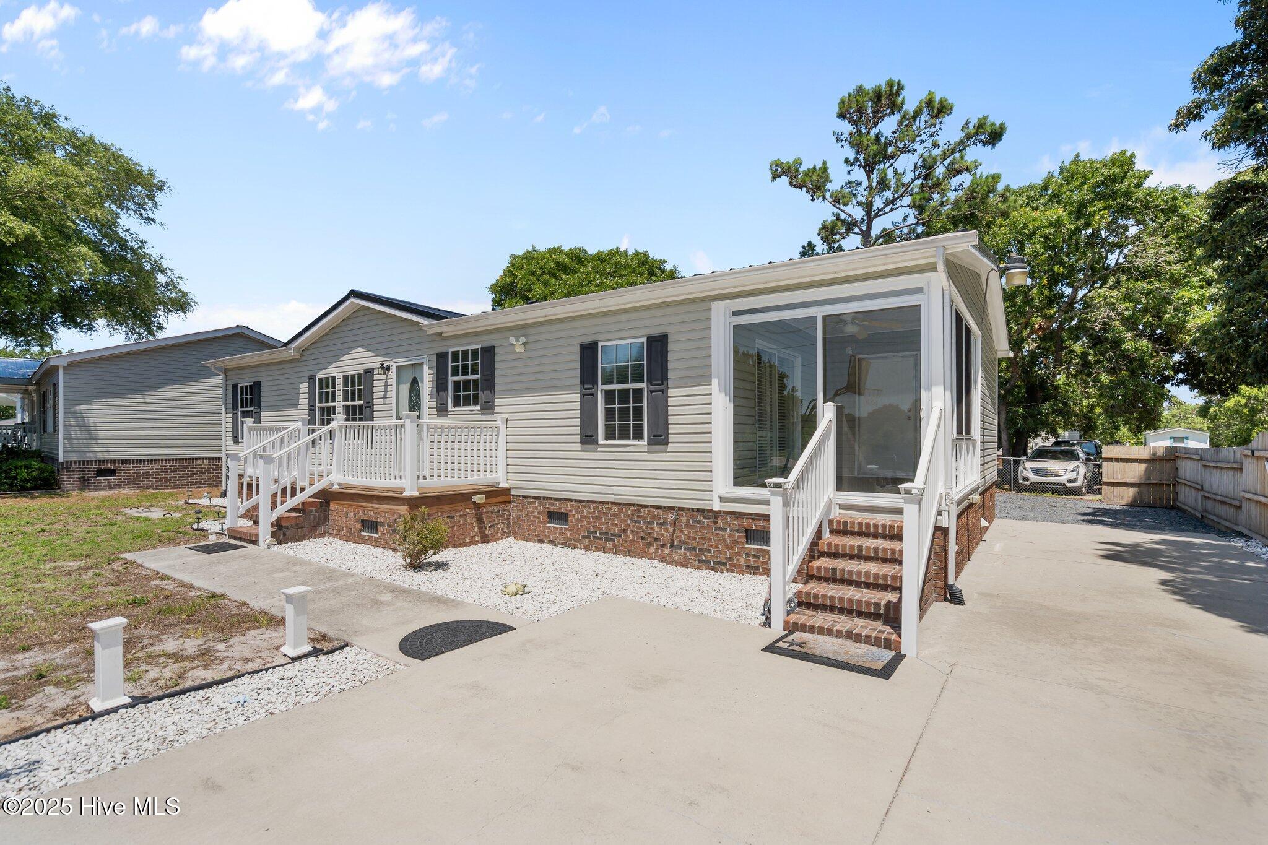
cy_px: 422
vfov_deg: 73.7
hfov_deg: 96.7
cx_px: 634
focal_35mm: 16
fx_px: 563
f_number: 4
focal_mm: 16
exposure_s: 1/2500
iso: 160
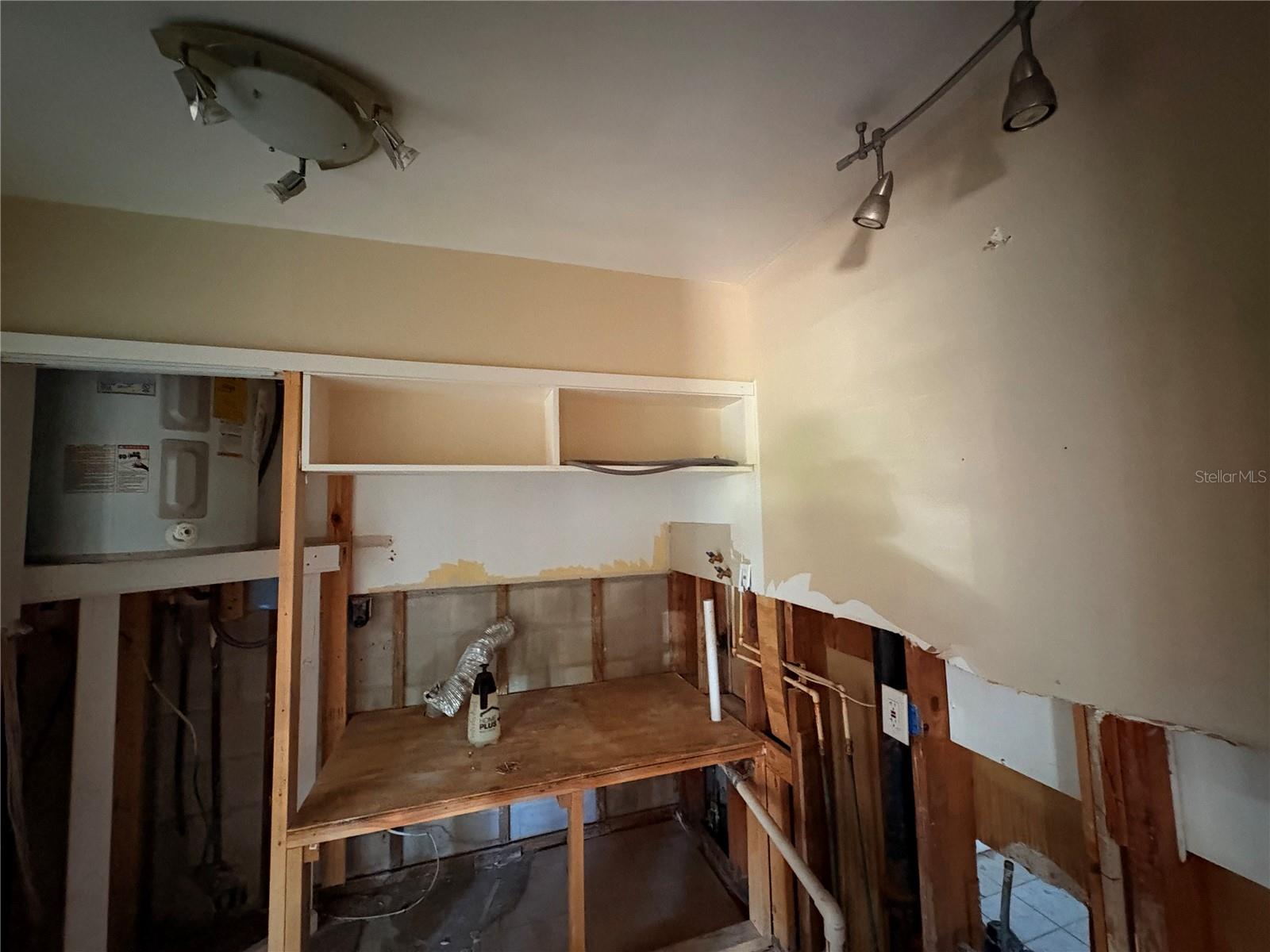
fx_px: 514
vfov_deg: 85.7
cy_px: 476
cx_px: 635
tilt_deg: +4.5
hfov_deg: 102.1
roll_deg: +1.4
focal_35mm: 14
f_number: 2.2
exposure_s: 1/30
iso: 1000
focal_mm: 2.22
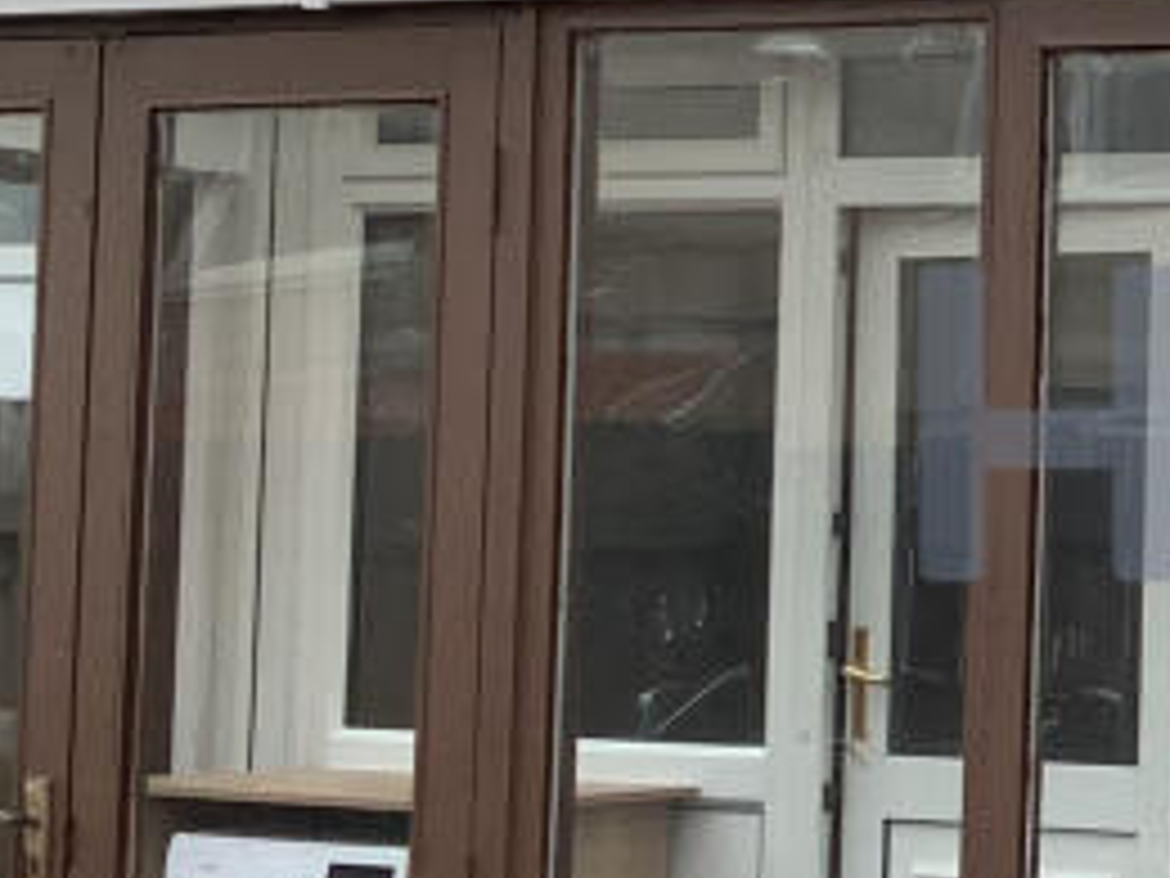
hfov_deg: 14.9
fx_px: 4124
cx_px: 1782
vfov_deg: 12.1
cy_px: 405
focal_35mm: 122
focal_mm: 3.3
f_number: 2.4
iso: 25
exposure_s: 1/324
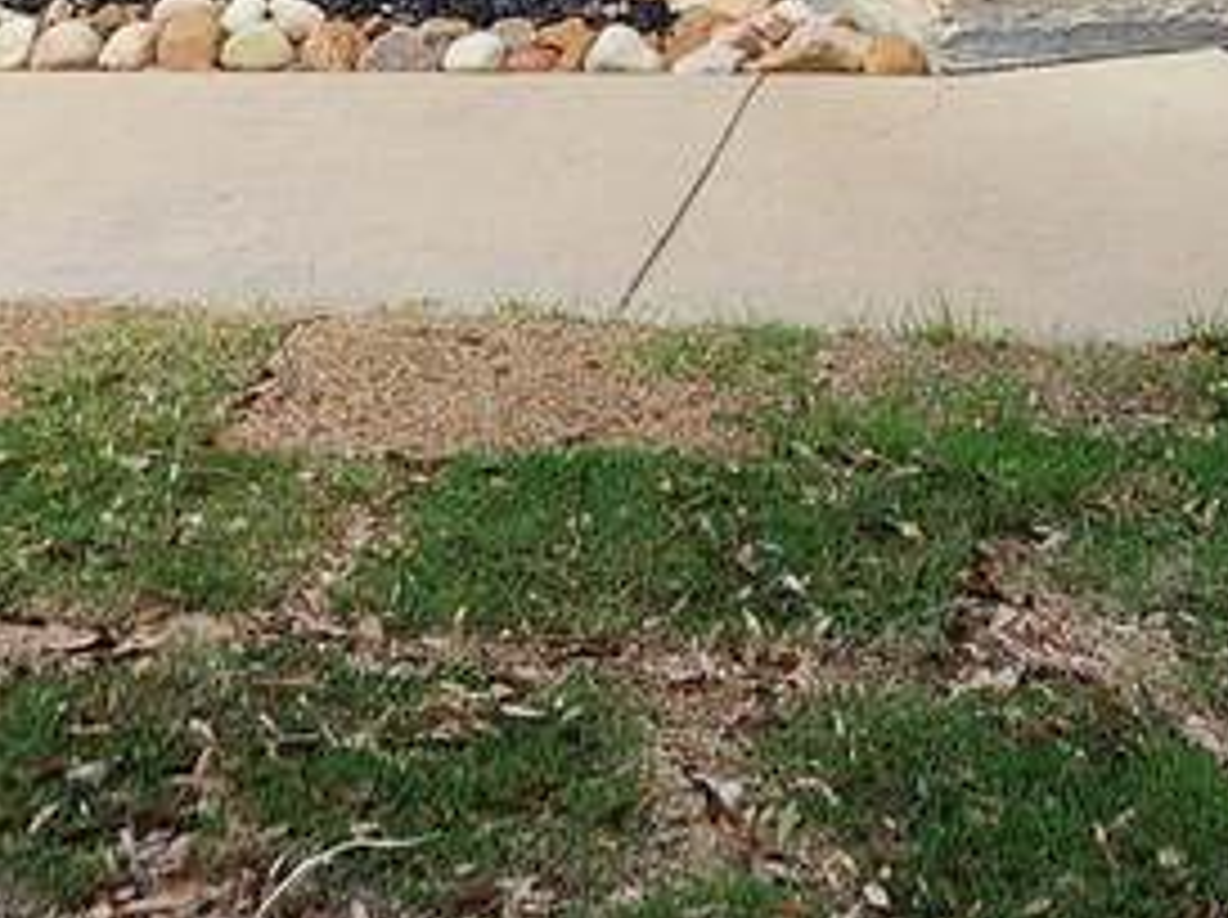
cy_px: -684
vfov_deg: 12.6
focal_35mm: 108
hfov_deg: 18.2
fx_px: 3826
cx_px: 855
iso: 20
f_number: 1.8
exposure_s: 1/976
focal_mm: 5.4
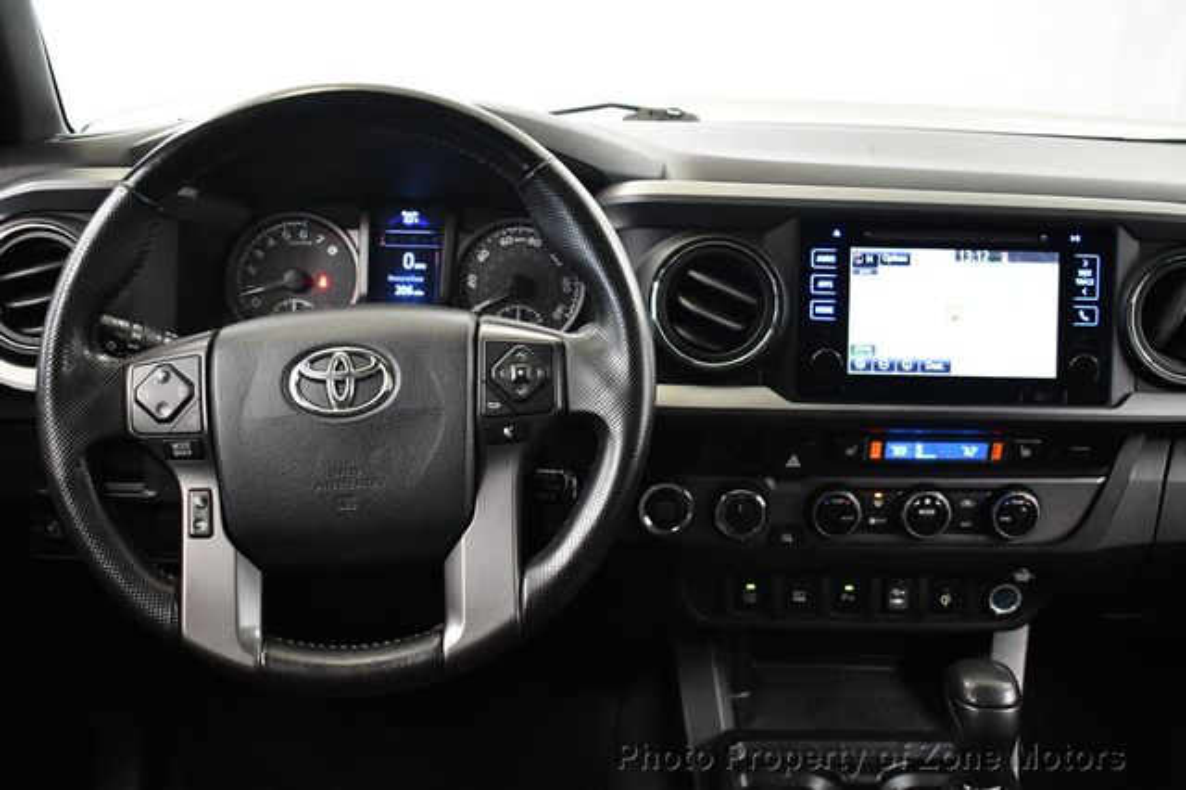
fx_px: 1317
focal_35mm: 40
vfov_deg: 33.4
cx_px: 593
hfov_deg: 48.5
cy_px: 395
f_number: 4
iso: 4000
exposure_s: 1/60
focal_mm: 27
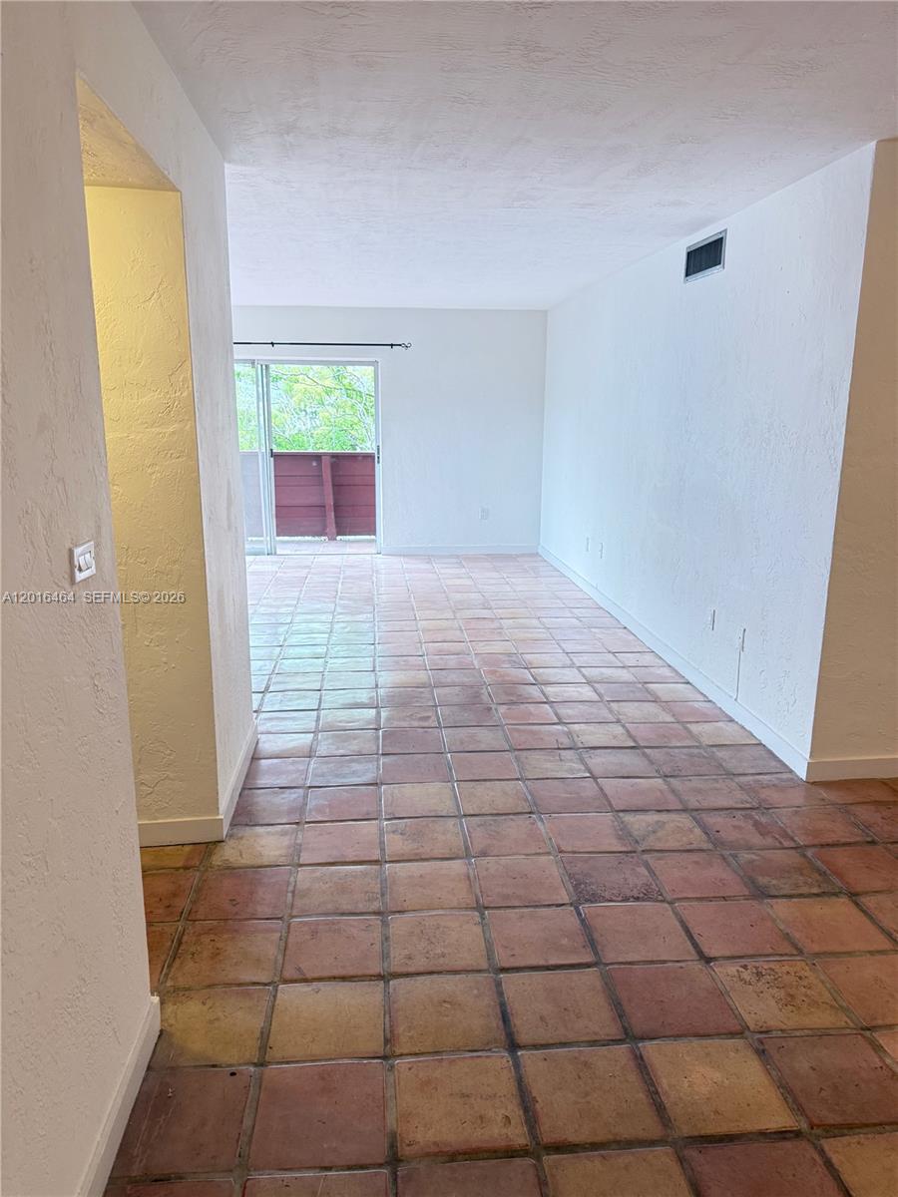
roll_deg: -0.7
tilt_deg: -13.0
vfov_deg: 71.6
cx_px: 449
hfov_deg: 56.8
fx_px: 830
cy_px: 598
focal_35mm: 24
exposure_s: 1/120
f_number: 1.78
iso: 250
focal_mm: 6.76
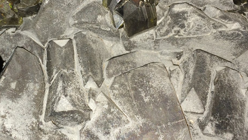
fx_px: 375
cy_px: 46
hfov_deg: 36.5
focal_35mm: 57
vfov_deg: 21.0
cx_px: 98
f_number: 2.2
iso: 32
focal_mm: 4.12
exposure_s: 1/221
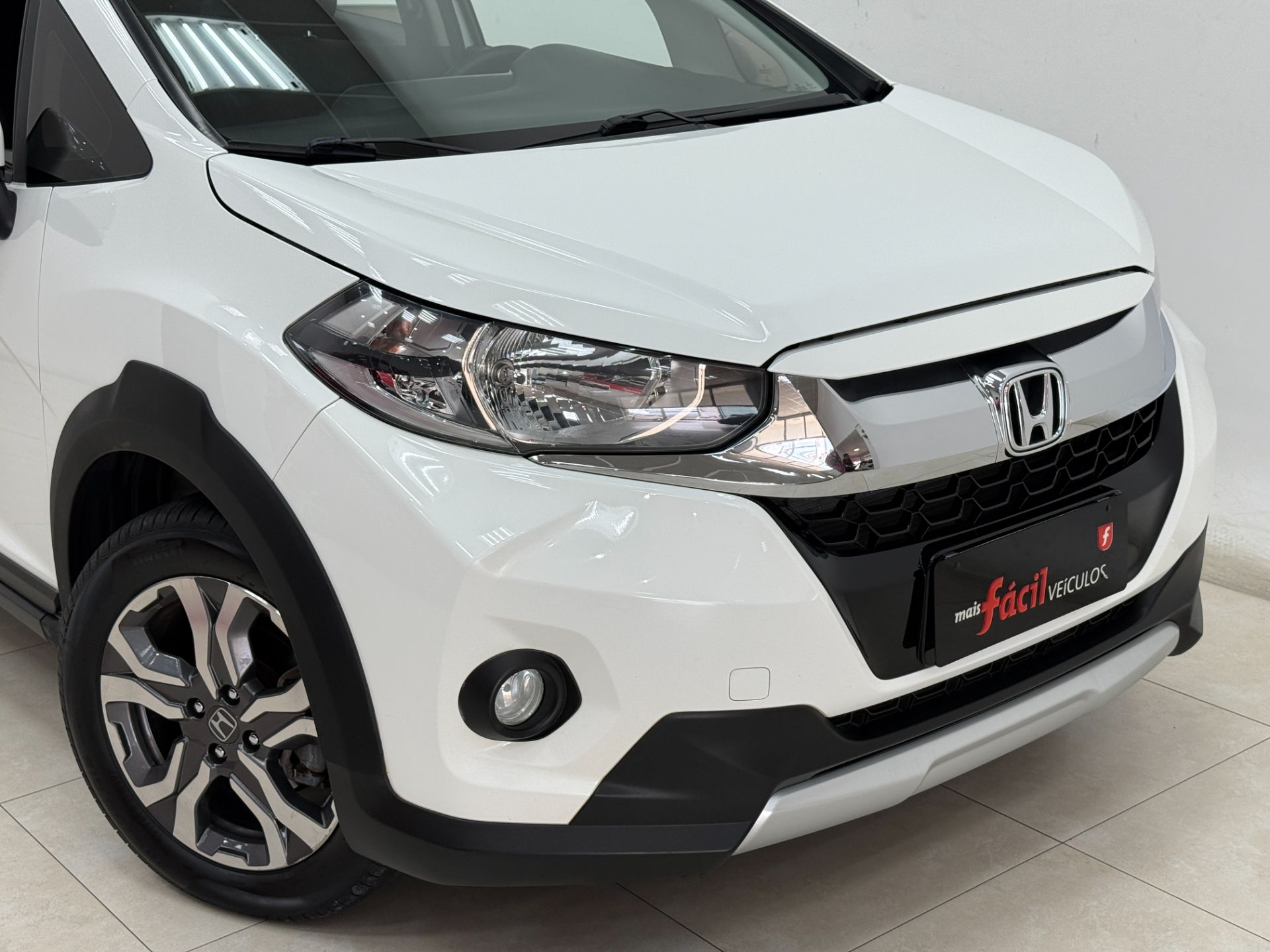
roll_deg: +0.3
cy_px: 476
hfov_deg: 39.7
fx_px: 1761
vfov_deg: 30.3
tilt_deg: -17.1
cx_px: 635
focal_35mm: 48
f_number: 1.78
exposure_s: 1/120
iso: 160
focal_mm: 6.76
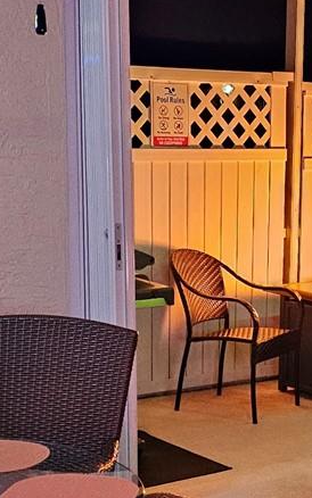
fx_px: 1210
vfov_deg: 23.0
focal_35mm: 89
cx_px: 301
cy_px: 381
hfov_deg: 14.5
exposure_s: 1/24
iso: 800
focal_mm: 6.3
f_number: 1.7
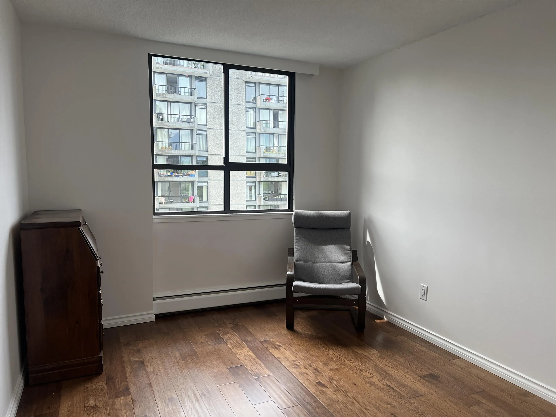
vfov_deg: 53.1
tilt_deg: -6.5
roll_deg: -0.9
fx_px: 418
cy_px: 208
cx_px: 278
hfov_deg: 67.3
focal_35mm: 26
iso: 50
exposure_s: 1/318
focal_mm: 5.7
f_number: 1.5
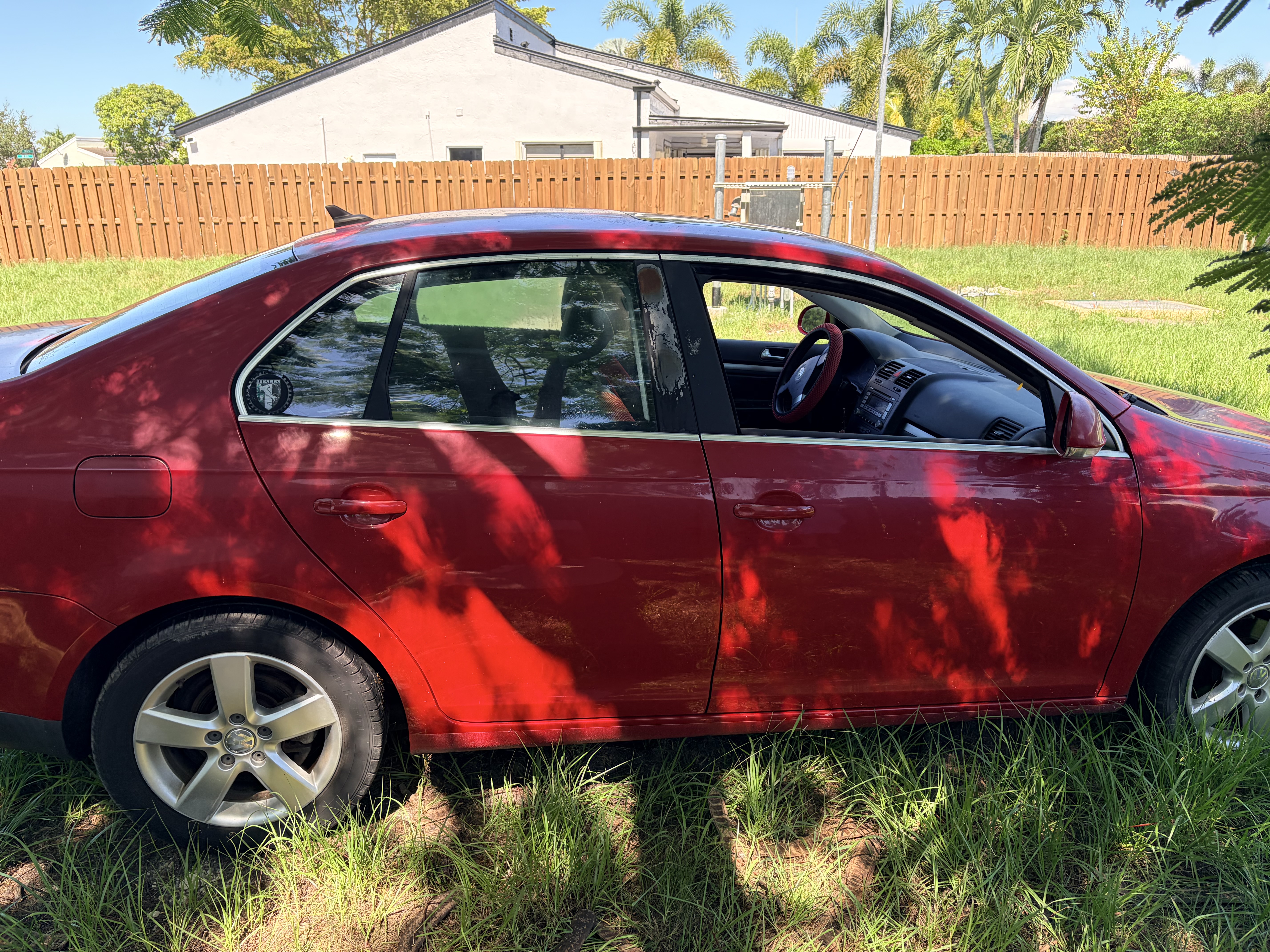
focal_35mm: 26
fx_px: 954
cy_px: 476
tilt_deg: -18.0
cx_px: 635
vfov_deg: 53.1
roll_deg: +0.4
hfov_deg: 67.3
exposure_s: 1/535
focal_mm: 5.96
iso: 50
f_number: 1.6
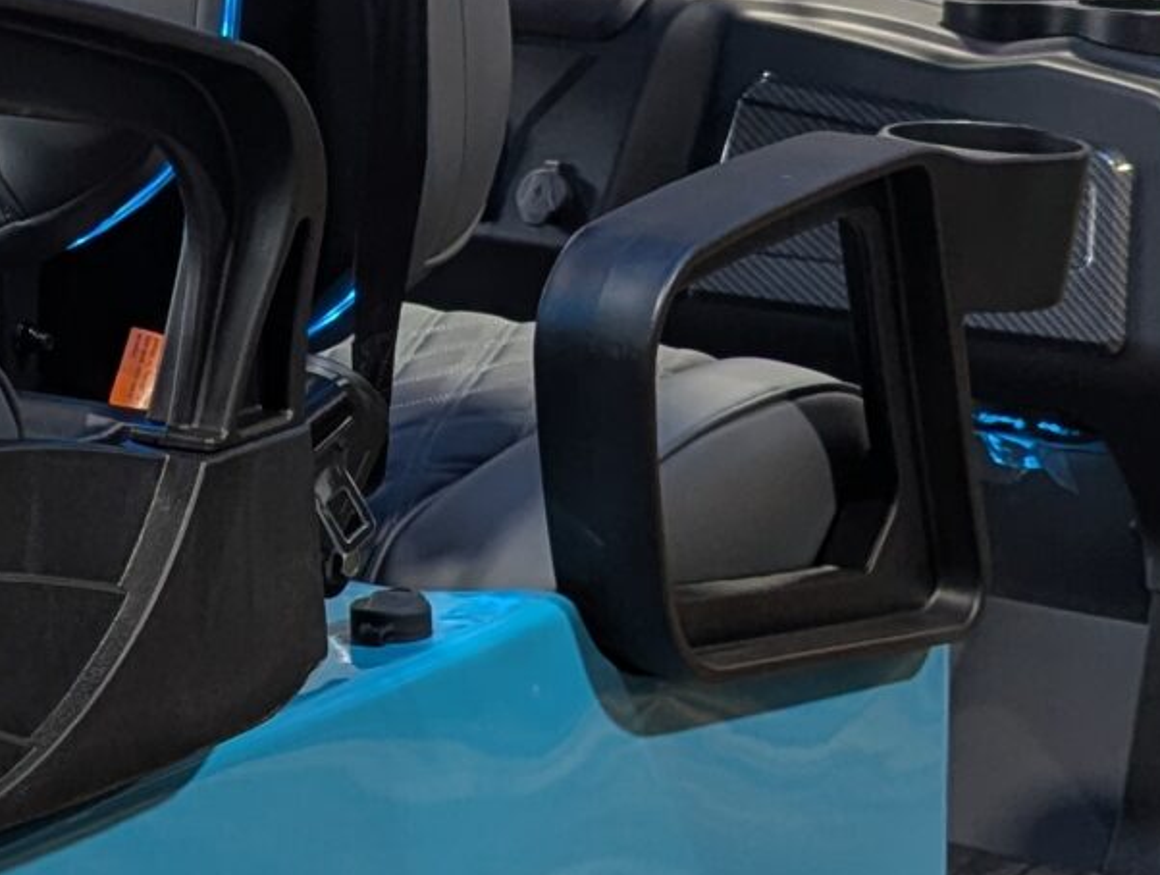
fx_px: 3425
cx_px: -200
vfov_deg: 14.5
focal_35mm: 102
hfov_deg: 18.3
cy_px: 337
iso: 112
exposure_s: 1/120
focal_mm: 6.81
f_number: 1.85
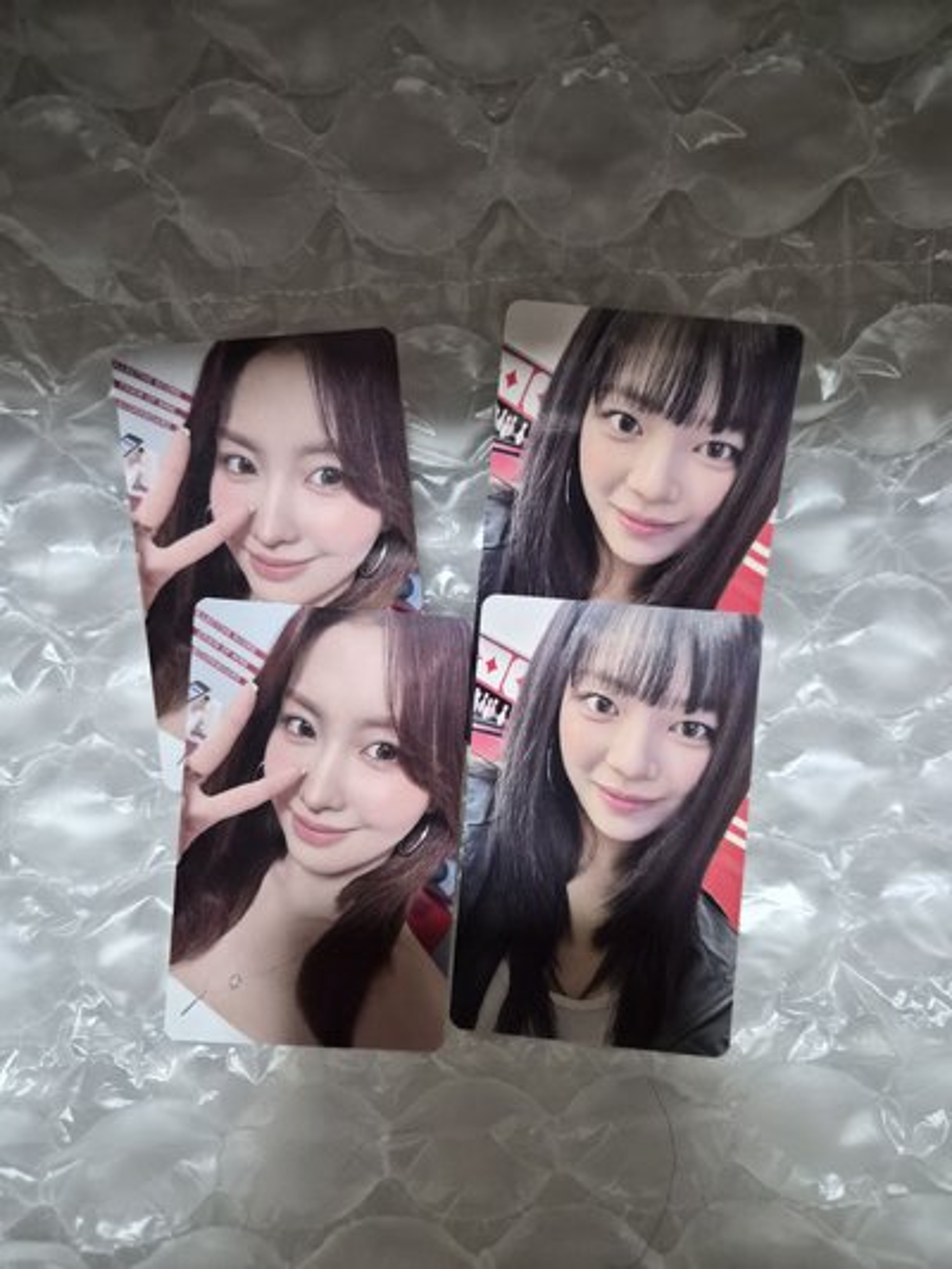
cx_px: 476
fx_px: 843
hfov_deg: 58.9
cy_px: 634
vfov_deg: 73.9
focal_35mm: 23
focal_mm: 5.4
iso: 1600
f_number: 1.8
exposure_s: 1/120
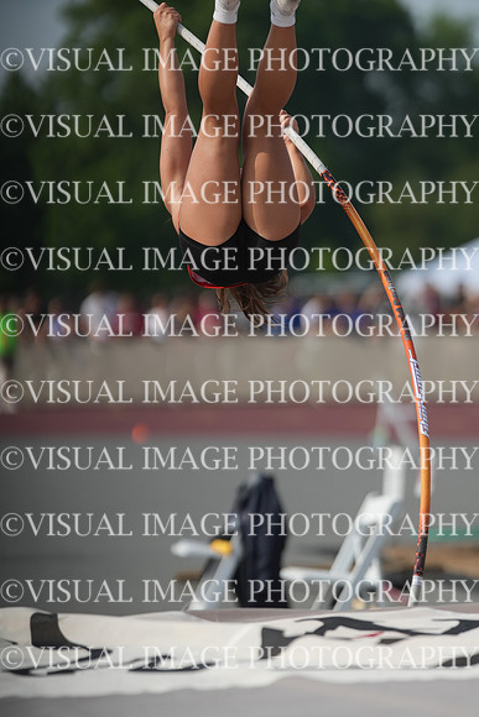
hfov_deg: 4.6
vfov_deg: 6.9
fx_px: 5983
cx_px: 240
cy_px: 358
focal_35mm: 300
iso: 400
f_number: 4
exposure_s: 1/6400
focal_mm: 300
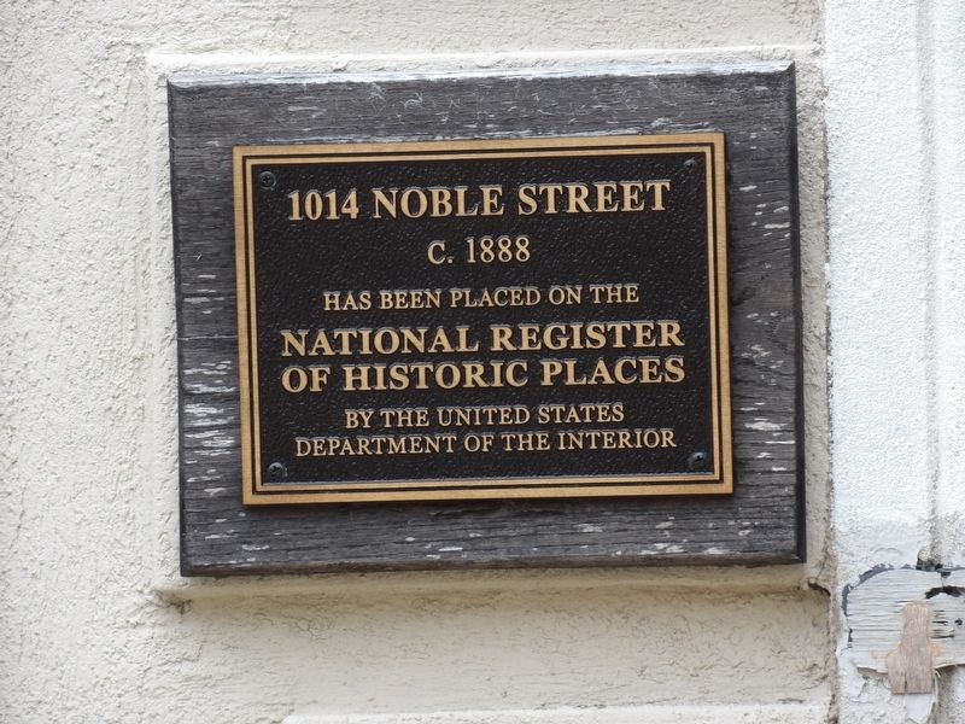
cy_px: 362
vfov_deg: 3.6
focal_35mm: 409
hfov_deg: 4.8
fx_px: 11402
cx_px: 482
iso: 198
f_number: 4.2
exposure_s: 1/100
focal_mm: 73.3
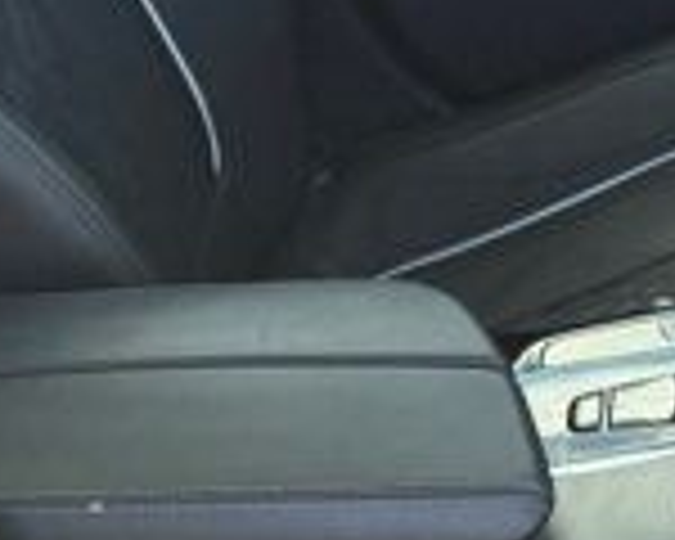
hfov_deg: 11.9
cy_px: 738
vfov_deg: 9.5
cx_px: -72
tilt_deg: -35.1
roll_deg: +16.8
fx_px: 3196
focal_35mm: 160
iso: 100
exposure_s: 1/280
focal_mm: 6.76
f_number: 1.78
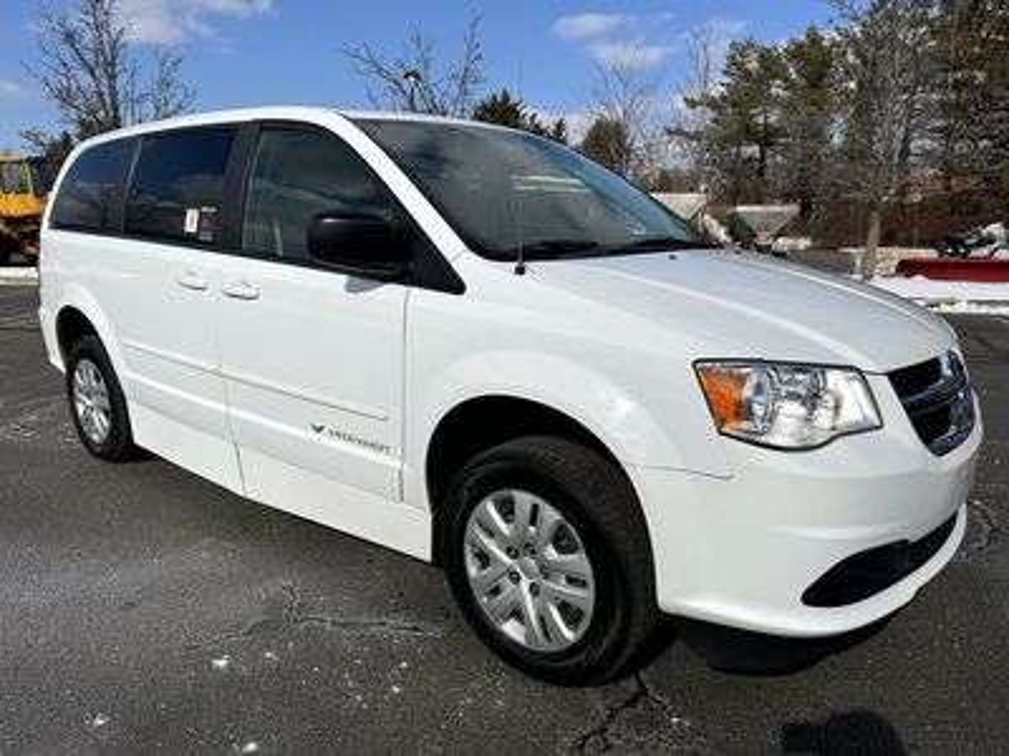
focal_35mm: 24
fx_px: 700
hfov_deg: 71.6
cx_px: 504
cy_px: 378
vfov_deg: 56.8
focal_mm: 6.76
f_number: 1.78
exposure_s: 1/12346
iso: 80
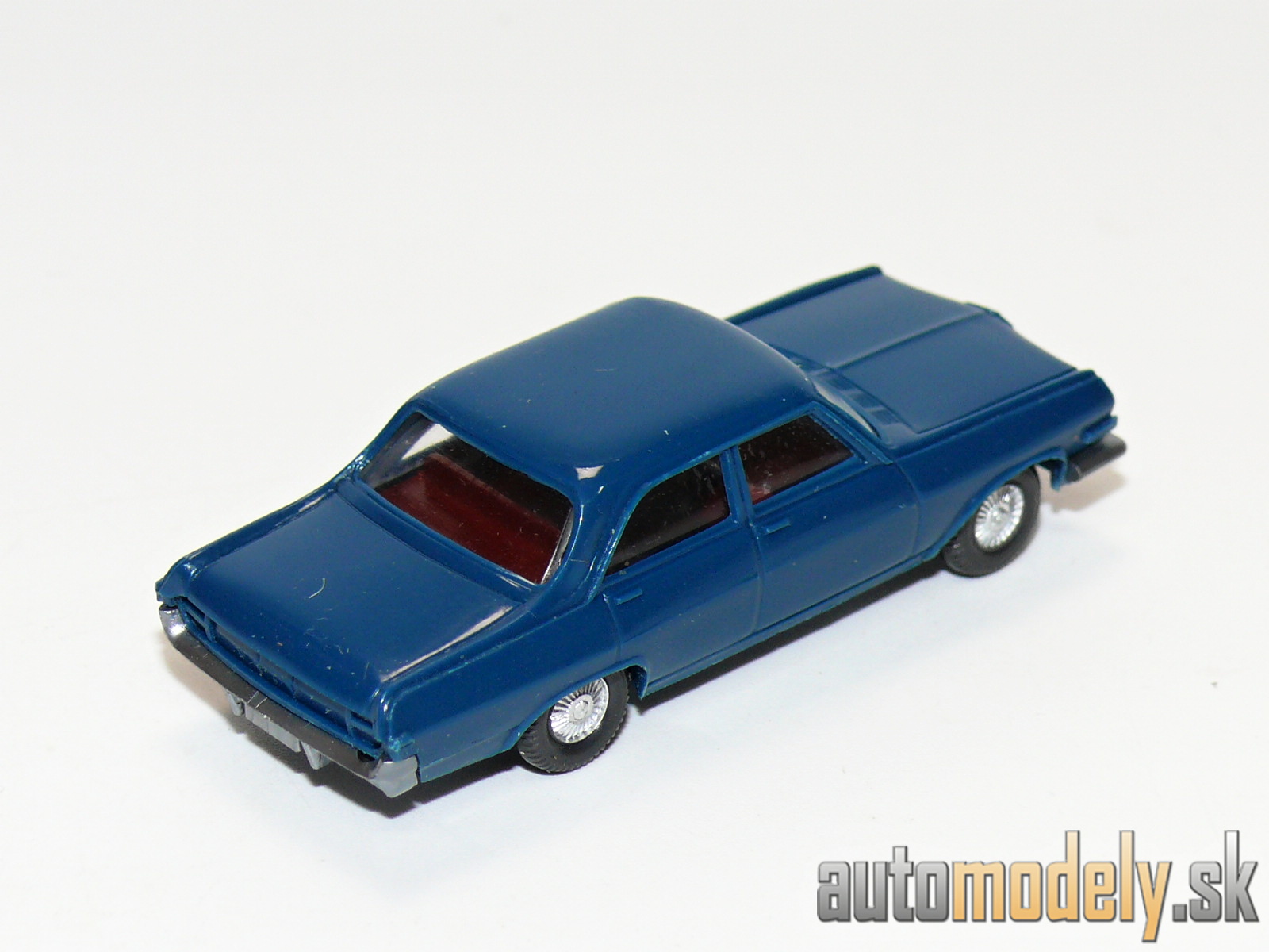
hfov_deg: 14.6
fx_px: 4949
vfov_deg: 11.0
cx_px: 634
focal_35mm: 135
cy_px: 476
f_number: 4
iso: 100
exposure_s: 1/30
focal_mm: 16.1
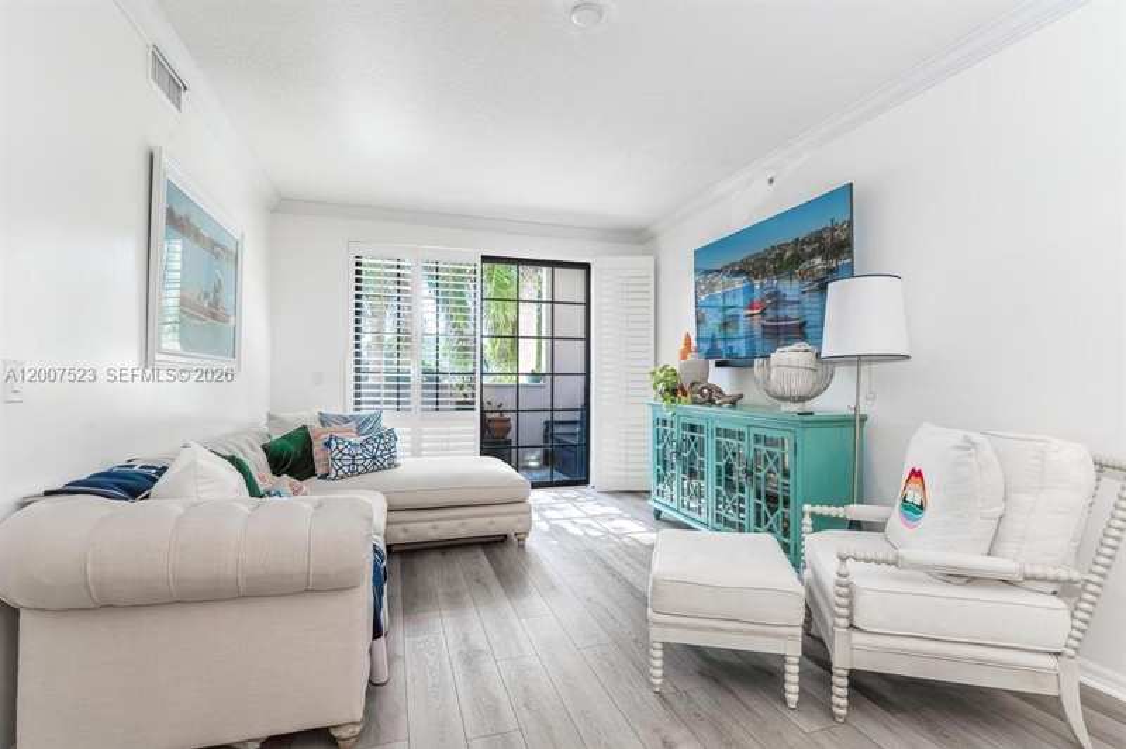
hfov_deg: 93.3
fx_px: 531
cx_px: 563
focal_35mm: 17
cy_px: 374
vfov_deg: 70.3
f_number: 9
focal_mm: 17
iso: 200
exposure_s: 1/40
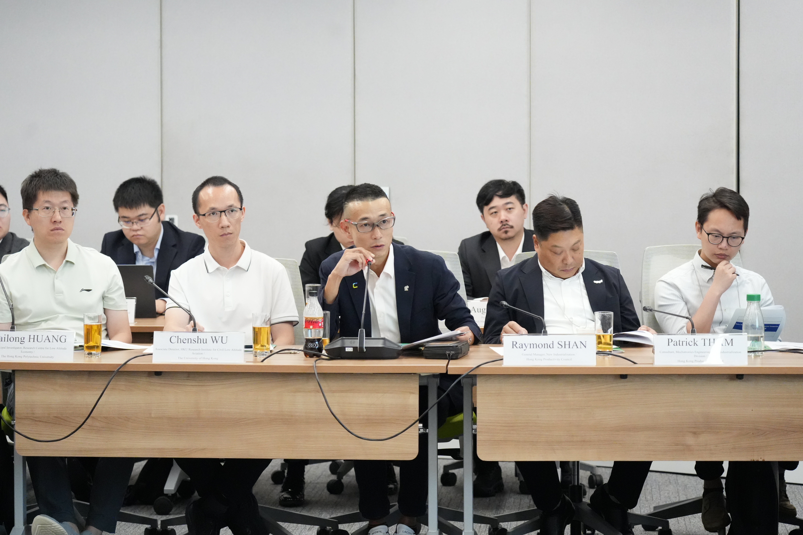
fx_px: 2610
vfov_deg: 11.7
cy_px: 268
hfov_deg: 17.5
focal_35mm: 117
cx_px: 402
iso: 12800
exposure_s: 1/320
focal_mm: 117
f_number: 4
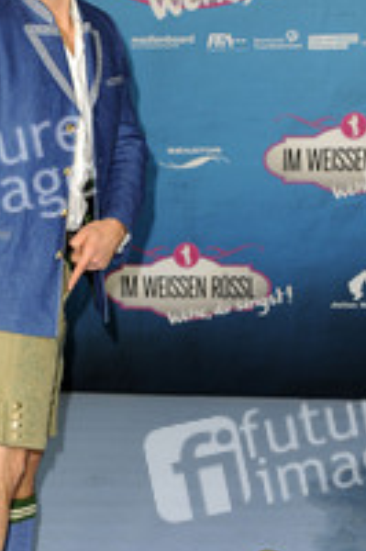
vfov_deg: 26.6
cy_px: 320
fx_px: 1161
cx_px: 37
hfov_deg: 17.6
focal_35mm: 76
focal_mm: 38
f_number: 5
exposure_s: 1/160
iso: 1000
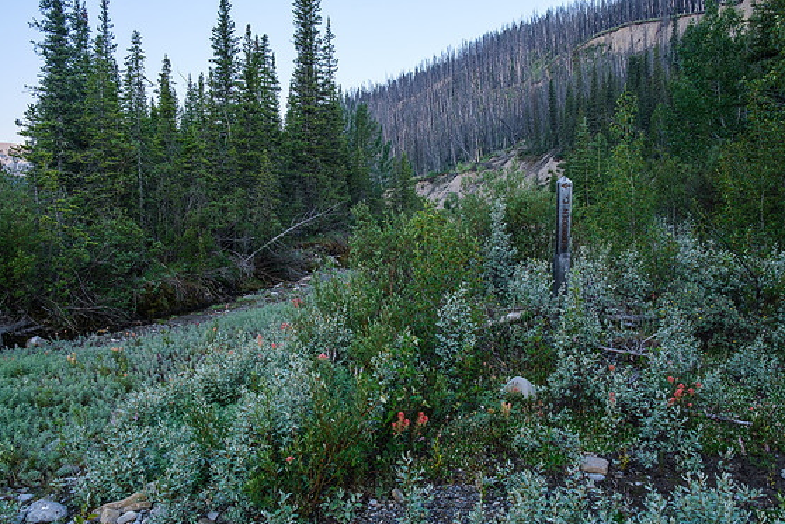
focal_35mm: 28
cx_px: 399
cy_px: 270
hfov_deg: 65.5
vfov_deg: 46.4
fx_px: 611
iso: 200
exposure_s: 1/60
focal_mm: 18
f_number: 8
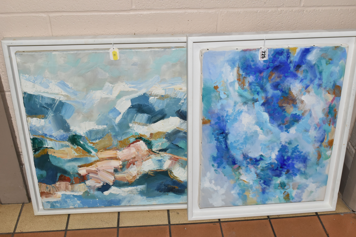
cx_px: 178
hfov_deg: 47.9
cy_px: 118
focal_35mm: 40
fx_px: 400
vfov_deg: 33.0
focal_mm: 27
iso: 800
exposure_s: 1/60
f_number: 8
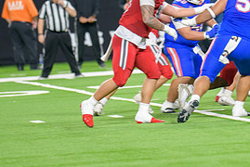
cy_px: 18
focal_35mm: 452
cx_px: 200
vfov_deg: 3.0
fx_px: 3142
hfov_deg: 4.6
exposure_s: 1/400
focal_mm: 210
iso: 1000
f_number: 2.8
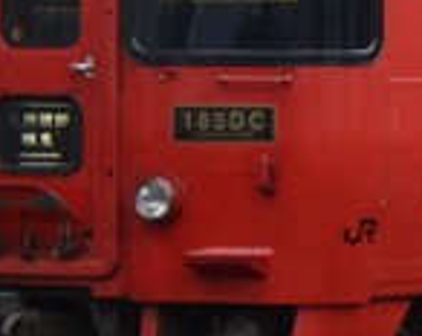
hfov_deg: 4.2
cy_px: 146
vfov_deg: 3.5
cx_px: 1361
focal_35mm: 440
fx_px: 5481
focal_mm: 38
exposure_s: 1/80
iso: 100
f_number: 4.2
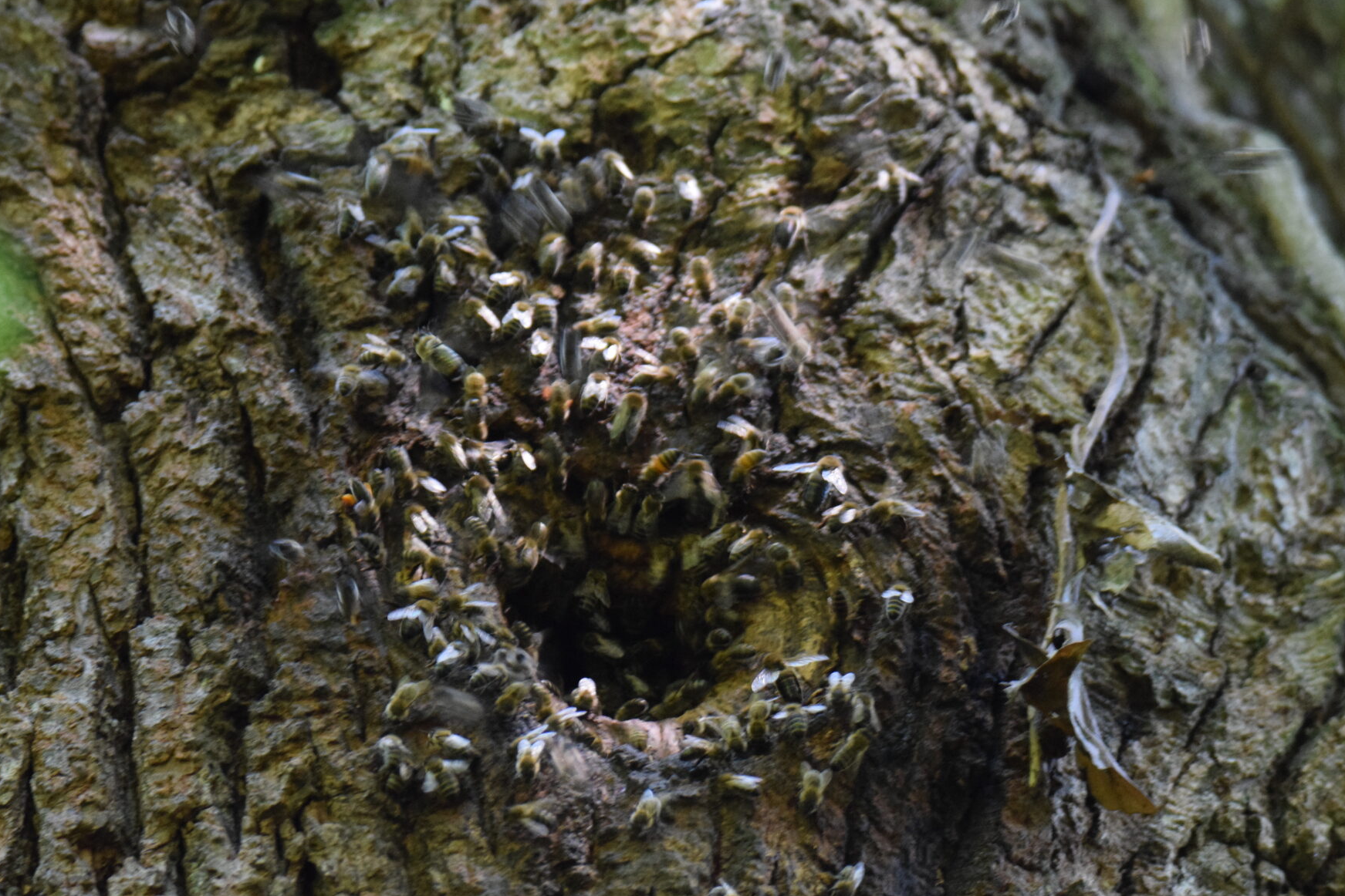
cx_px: 672
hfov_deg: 5.0
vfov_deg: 3.3
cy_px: 442
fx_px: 15429
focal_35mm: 413
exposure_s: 1/50
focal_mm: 250
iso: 3200
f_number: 7.1
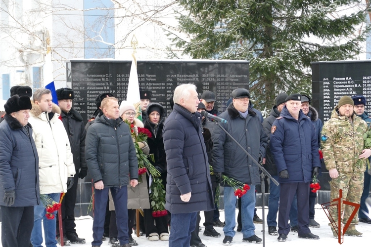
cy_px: 124
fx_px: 886
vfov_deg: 15.9
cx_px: 186
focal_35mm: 86
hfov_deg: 23.6
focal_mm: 31.44
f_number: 3.8
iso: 200
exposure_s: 1/125
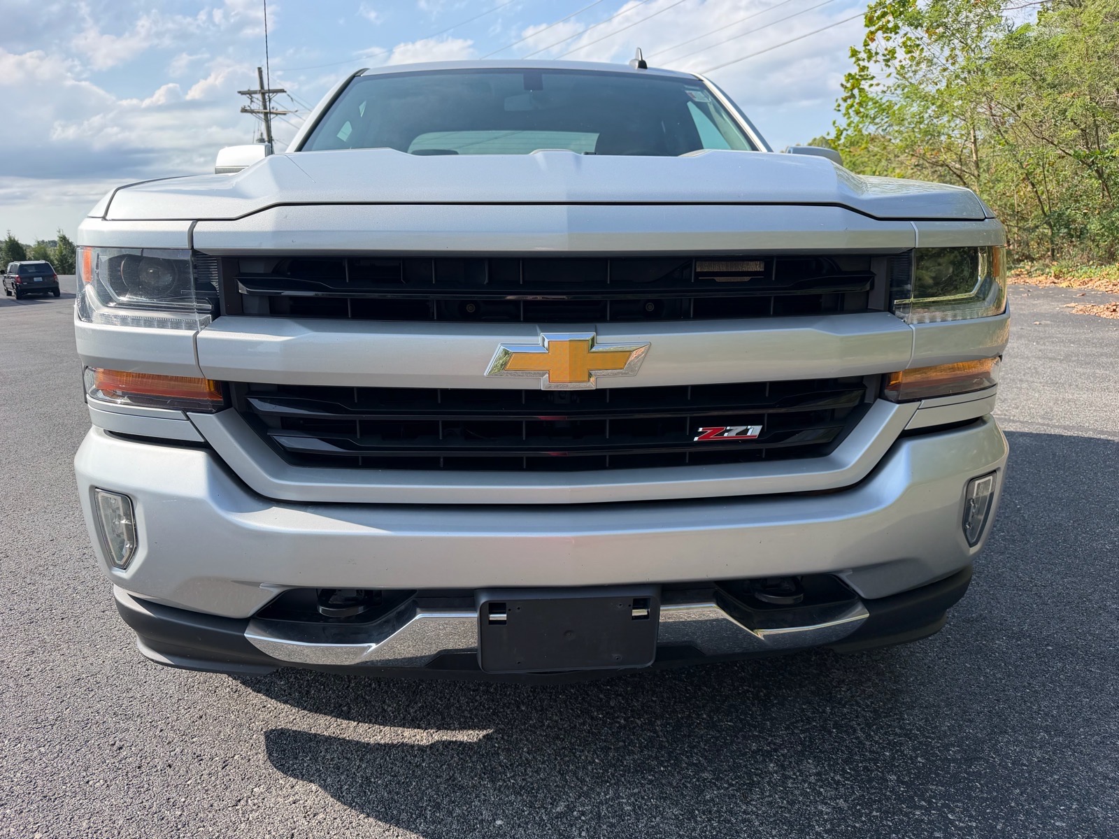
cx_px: 560
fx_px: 776
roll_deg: +4.7
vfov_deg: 56.8
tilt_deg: -13.8
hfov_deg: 71.6
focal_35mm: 24
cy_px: 420
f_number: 1.78
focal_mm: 6.76
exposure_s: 1/2801
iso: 100
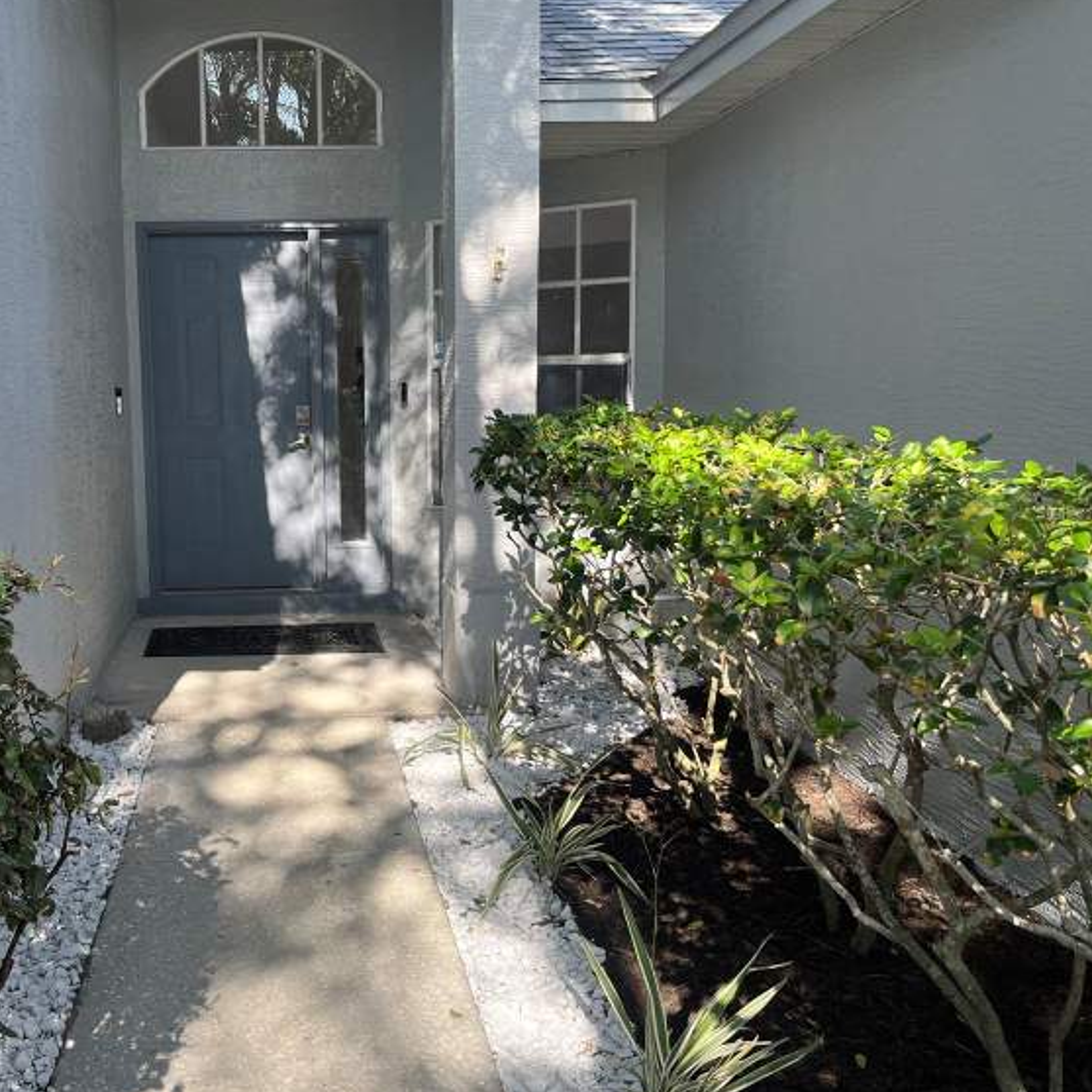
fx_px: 1178
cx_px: 343
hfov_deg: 48.7
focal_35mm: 33
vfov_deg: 49.7
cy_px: 512
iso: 50
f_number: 1.6
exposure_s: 1/392
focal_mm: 5.1
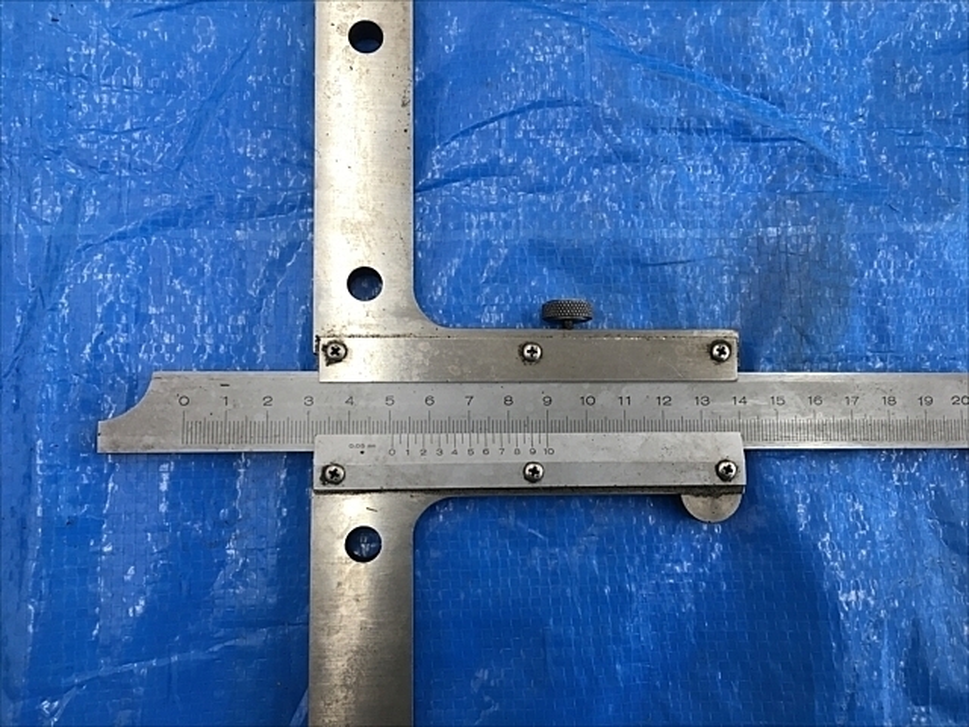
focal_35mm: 29
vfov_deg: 48.2
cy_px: 364
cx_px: 484
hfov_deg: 61.7
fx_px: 812
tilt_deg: -82.4
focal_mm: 4.15
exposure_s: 1/30
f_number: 2.2
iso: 32
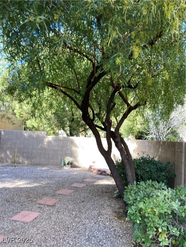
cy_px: 124
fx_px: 201
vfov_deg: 63.4
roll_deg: -3.8
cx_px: 93
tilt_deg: +10.9
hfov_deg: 49.7
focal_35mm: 28
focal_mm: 3.99
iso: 25
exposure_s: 1/121
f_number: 1.8
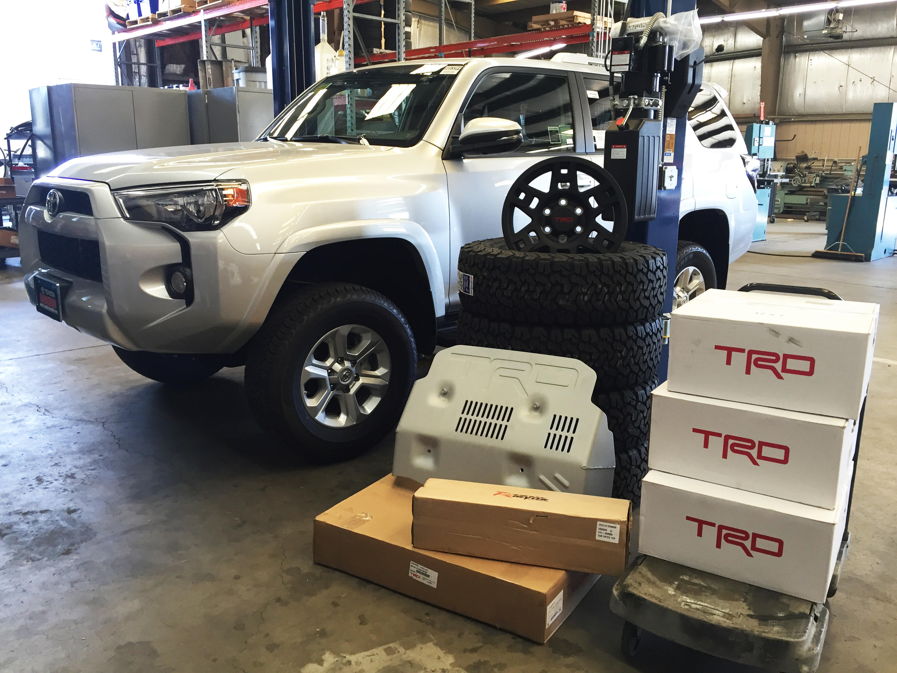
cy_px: 336
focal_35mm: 29
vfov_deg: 48.2
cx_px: 448
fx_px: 751
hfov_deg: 61.7
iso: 64
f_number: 2.2
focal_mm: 4.15
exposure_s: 1/30
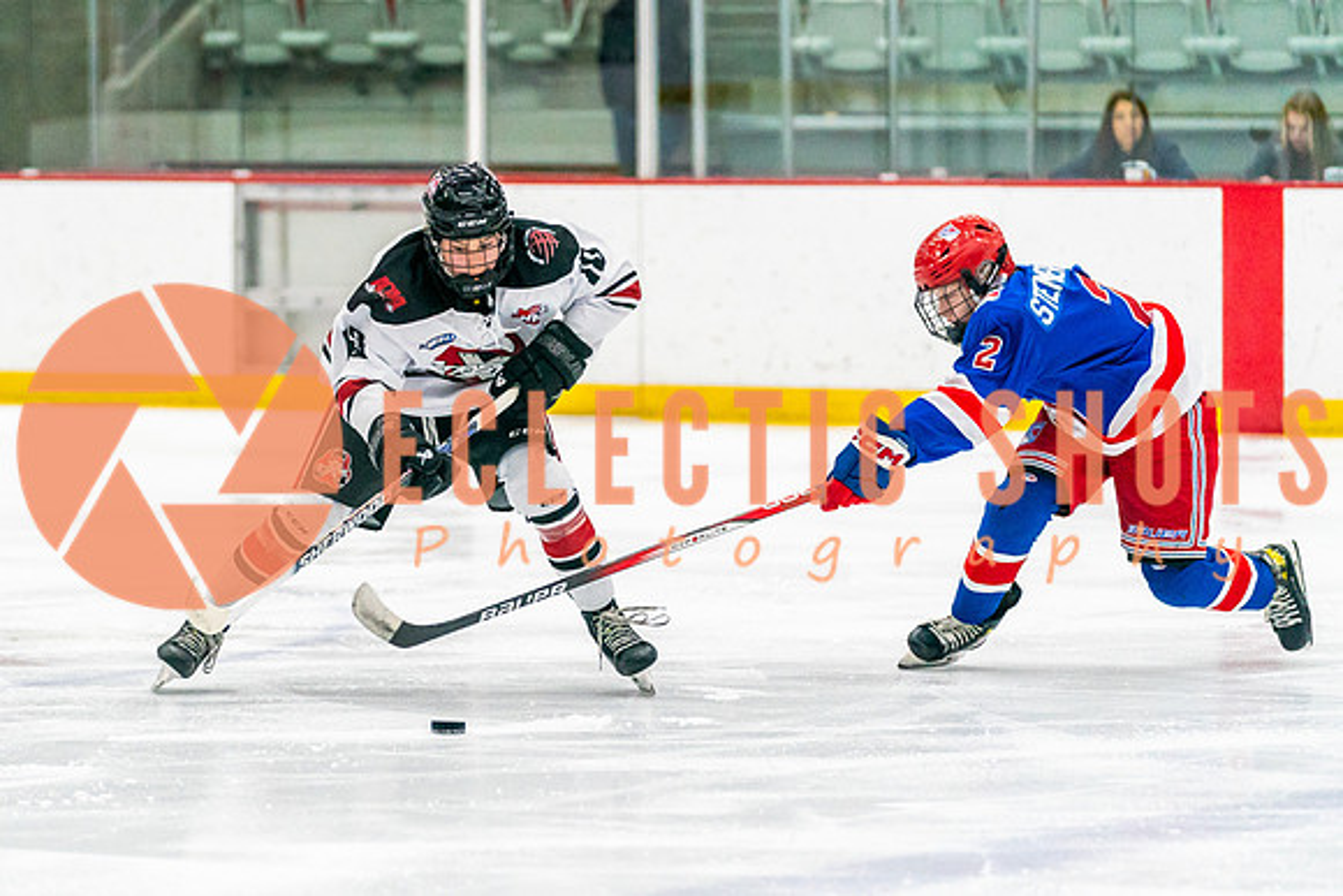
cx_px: 426
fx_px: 7790
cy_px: 501
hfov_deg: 9.8
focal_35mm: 209
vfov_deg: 6.6
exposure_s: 1/1000
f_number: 2.8
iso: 3200
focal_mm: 131
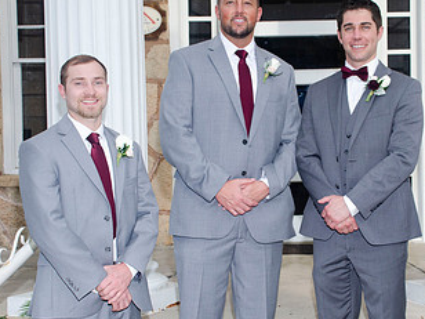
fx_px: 1031
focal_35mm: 84
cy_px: 164
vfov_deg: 17.6
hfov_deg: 23.2
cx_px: 283
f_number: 7.1
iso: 100
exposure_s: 1/250
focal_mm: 31
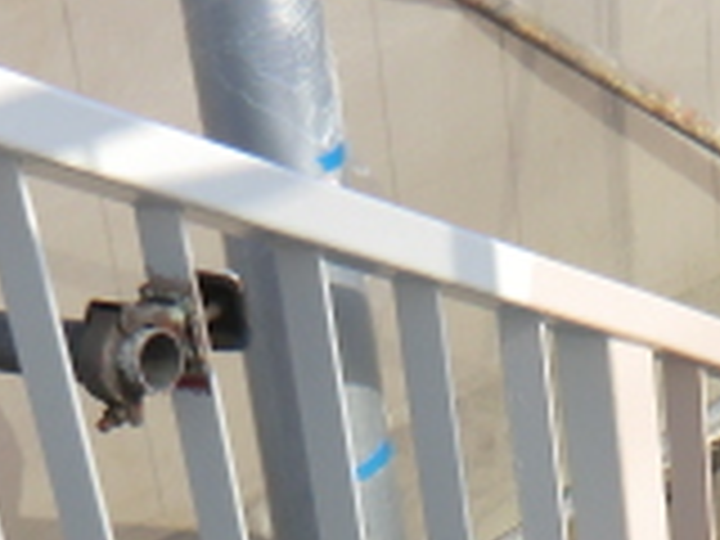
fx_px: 1997
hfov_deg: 20.2
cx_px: 603
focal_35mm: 96
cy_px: 832
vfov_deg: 14.3
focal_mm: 4.3
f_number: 3.2
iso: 64
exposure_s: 1/800
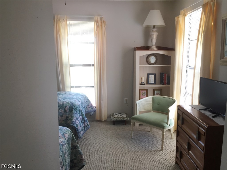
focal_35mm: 29
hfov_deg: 61.7
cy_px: 85
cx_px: 114
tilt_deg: -8.7
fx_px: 190
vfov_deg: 48.2
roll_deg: -1.4
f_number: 2.2
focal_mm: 4.15
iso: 64
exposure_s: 1/30
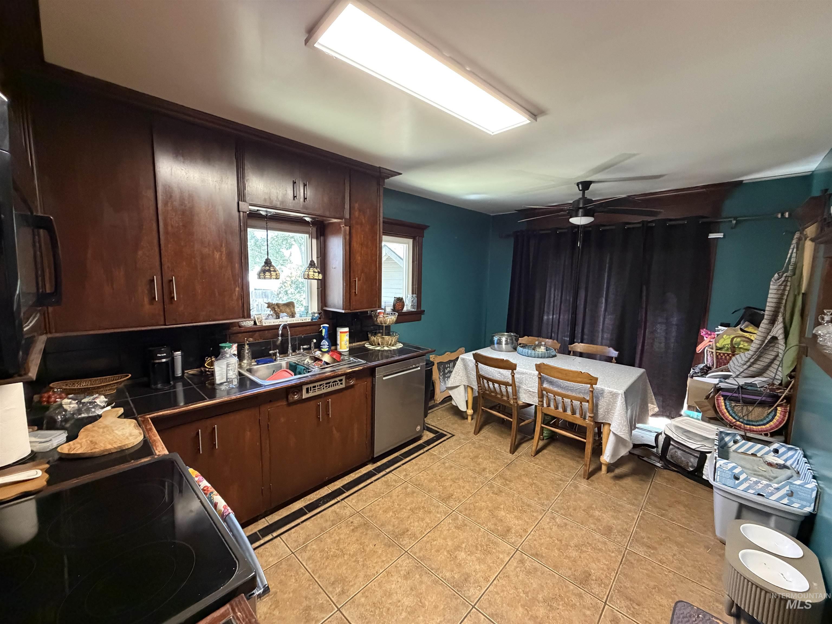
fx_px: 336
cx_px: 416
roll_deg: -0.9
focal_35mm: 14
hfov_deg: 102.1
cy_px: 312
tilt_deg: -6.0
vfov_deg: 85.7
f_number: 2.2
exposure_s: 1/60
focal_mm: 2.22
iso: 640
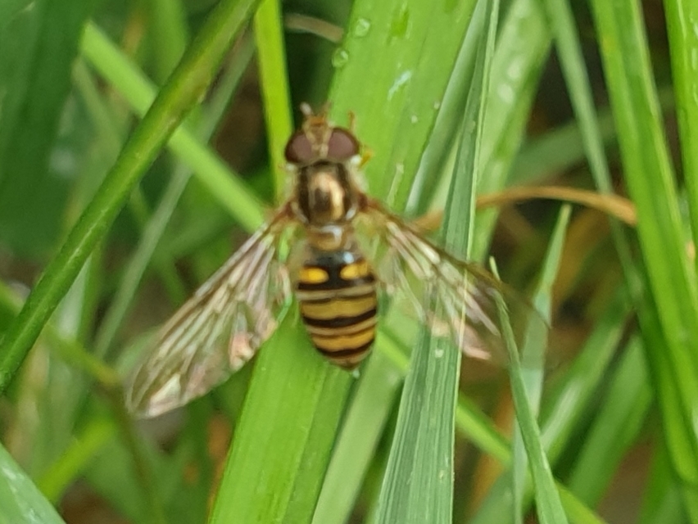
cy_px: 262
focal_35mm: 26
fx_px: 525
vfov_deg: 53.1
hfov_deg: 67.3
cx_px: 349
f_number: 2.4
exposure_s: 1/100
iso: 64
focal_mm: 4.3
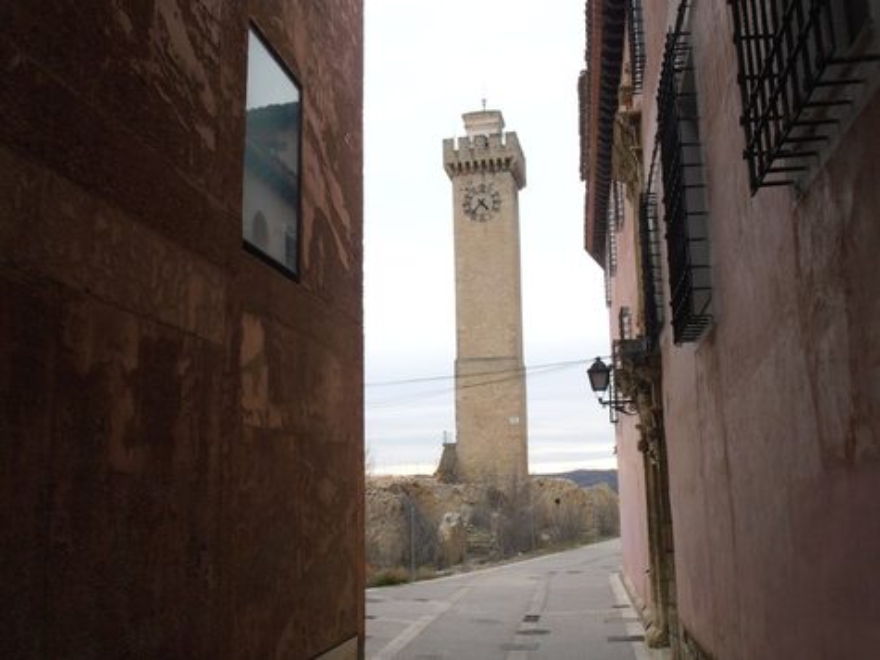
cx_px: 440
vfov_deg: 38.6
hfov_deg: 50.1
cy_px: 330
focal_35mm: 37
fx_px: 940
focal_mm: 6.61
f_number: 3.9
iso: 80
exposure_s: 1/160
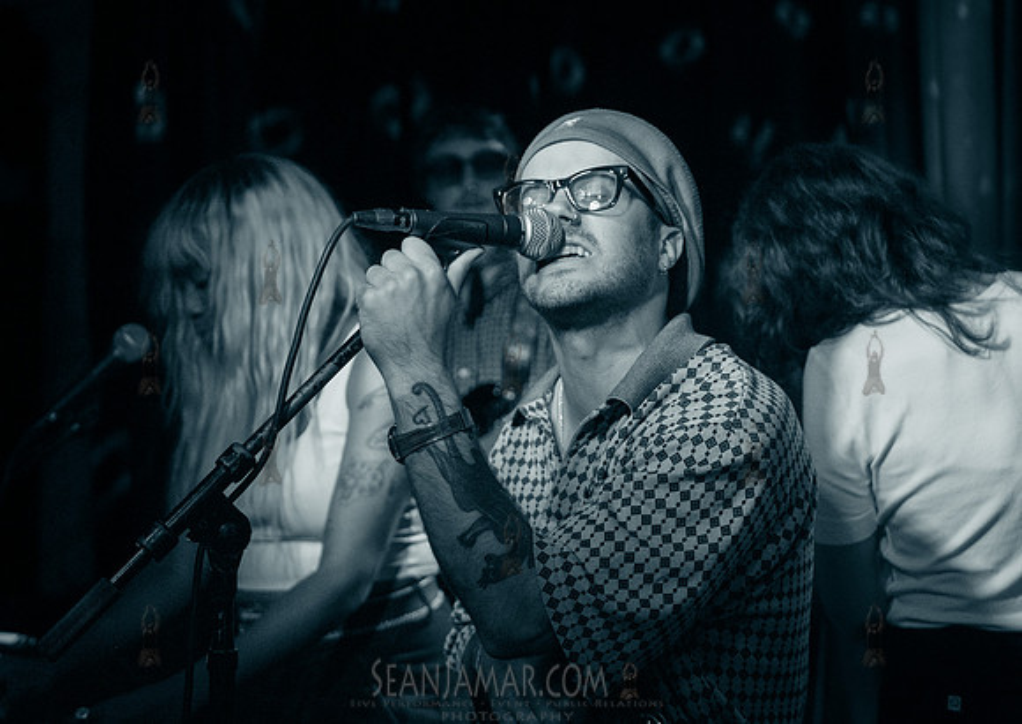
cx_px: 559
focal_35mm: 63
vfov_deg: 22.6
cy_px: 330
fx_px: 1811
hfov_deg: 31.5
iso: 12800
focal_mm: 55
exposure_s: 1/320
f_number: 3.5
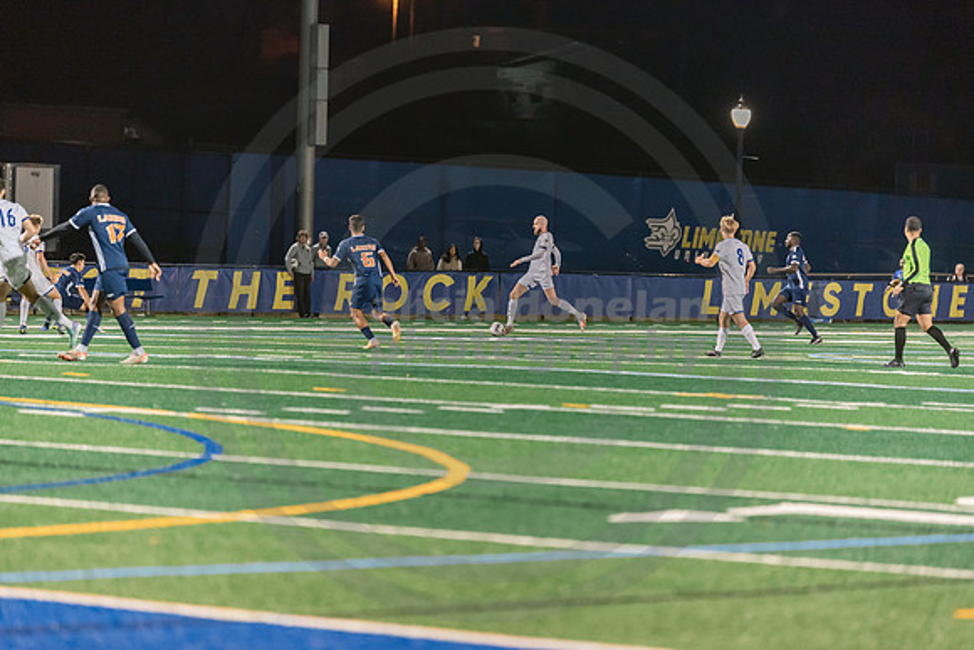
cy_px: 325
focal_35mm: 200
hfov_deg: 10.3
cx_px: 487
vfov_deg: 6.9
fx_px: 5412
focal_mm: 200
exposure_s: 1/400
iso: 2500
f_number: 2.8
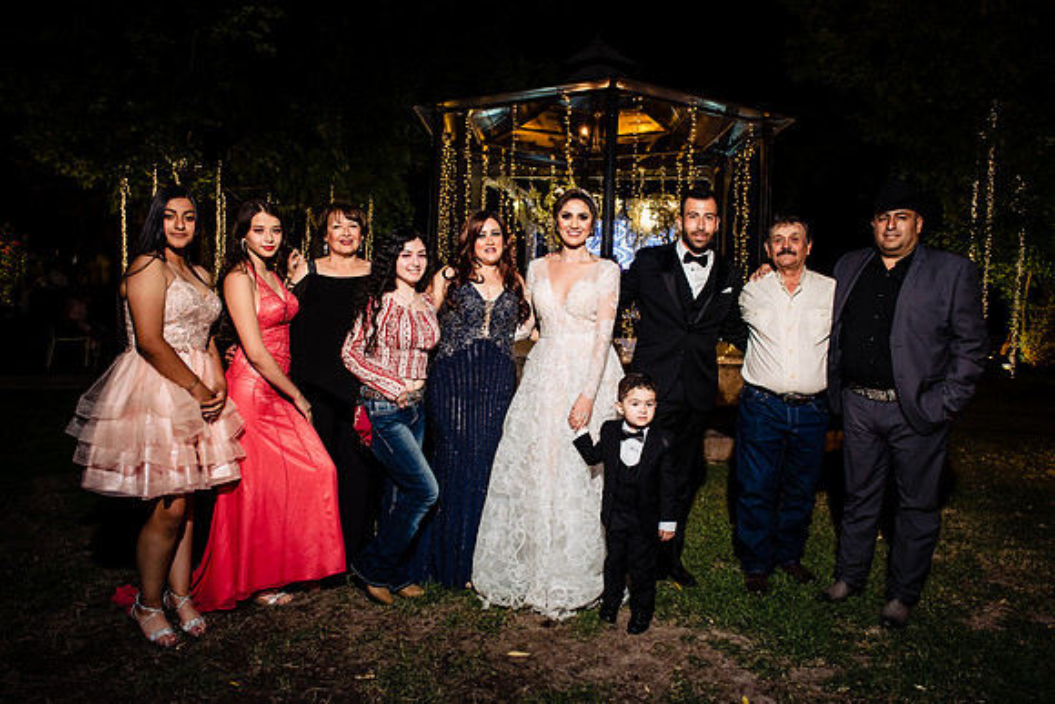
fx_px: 703
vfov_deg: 53.2
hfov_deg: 73.7
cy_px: 352
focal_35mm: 24
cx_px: 528
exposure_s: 1/50
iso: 1600
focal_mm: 24
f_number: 7.1
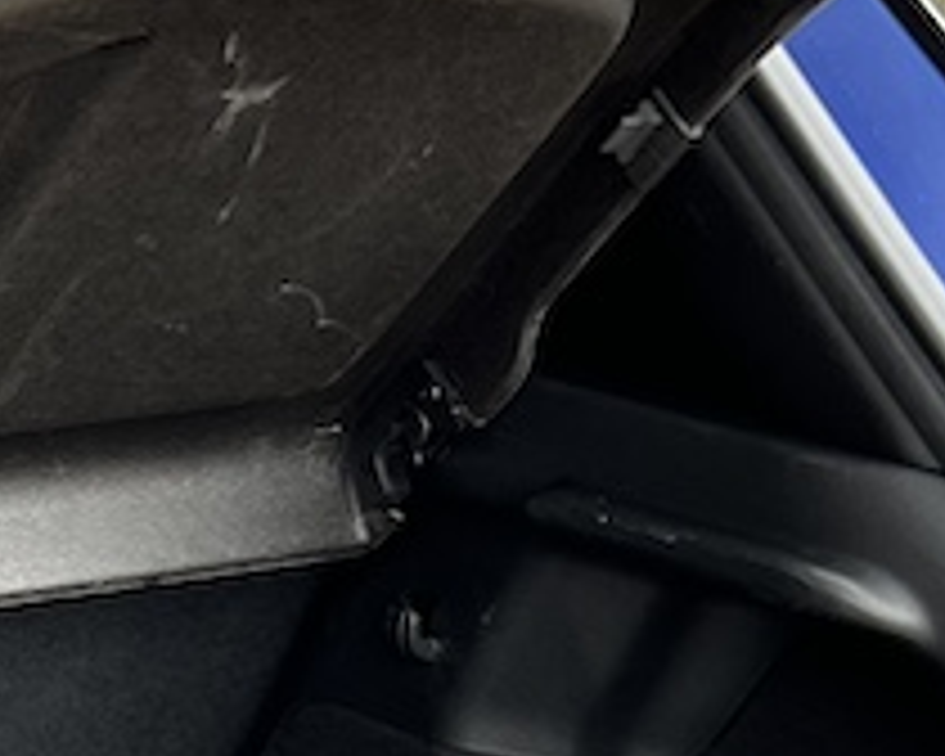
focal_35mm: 121
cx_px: -675
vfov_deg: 12.3
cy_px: 1017
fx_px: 3384
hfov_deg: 14.3
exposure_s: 1/121
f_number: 1.5
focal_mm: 5.7
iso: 50
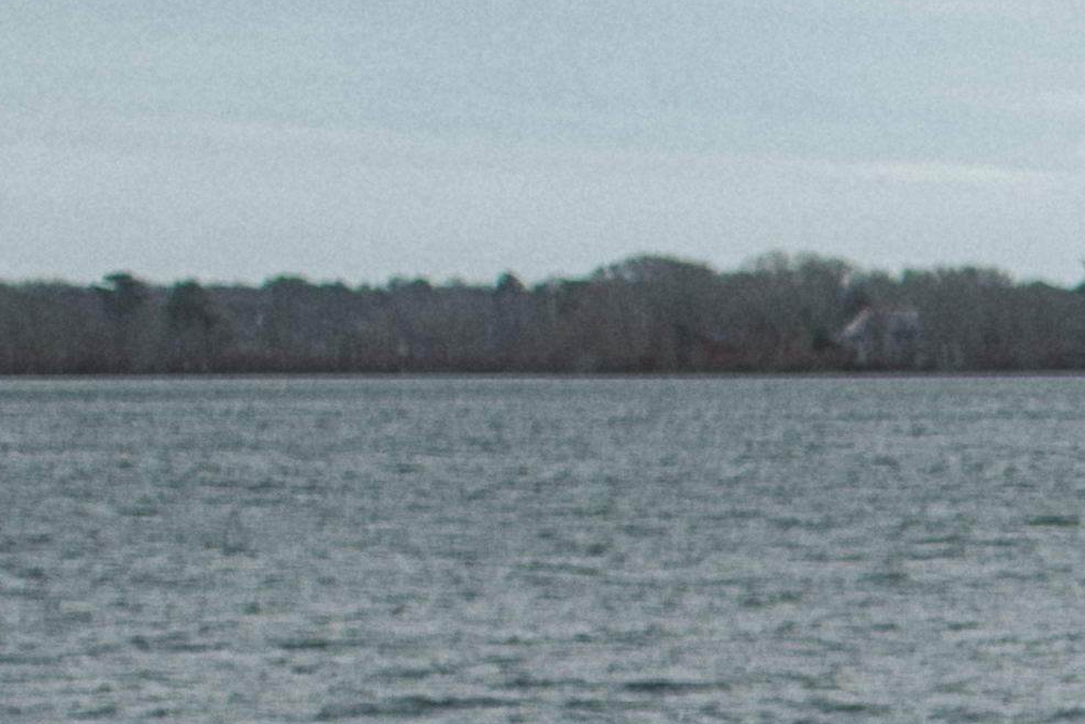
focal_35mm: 219
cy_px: 1150
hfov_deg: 8.5
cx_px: 2676
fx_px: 6602
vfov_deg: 6.2
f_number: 1.8
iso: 100
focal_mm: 24
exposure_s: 1/50
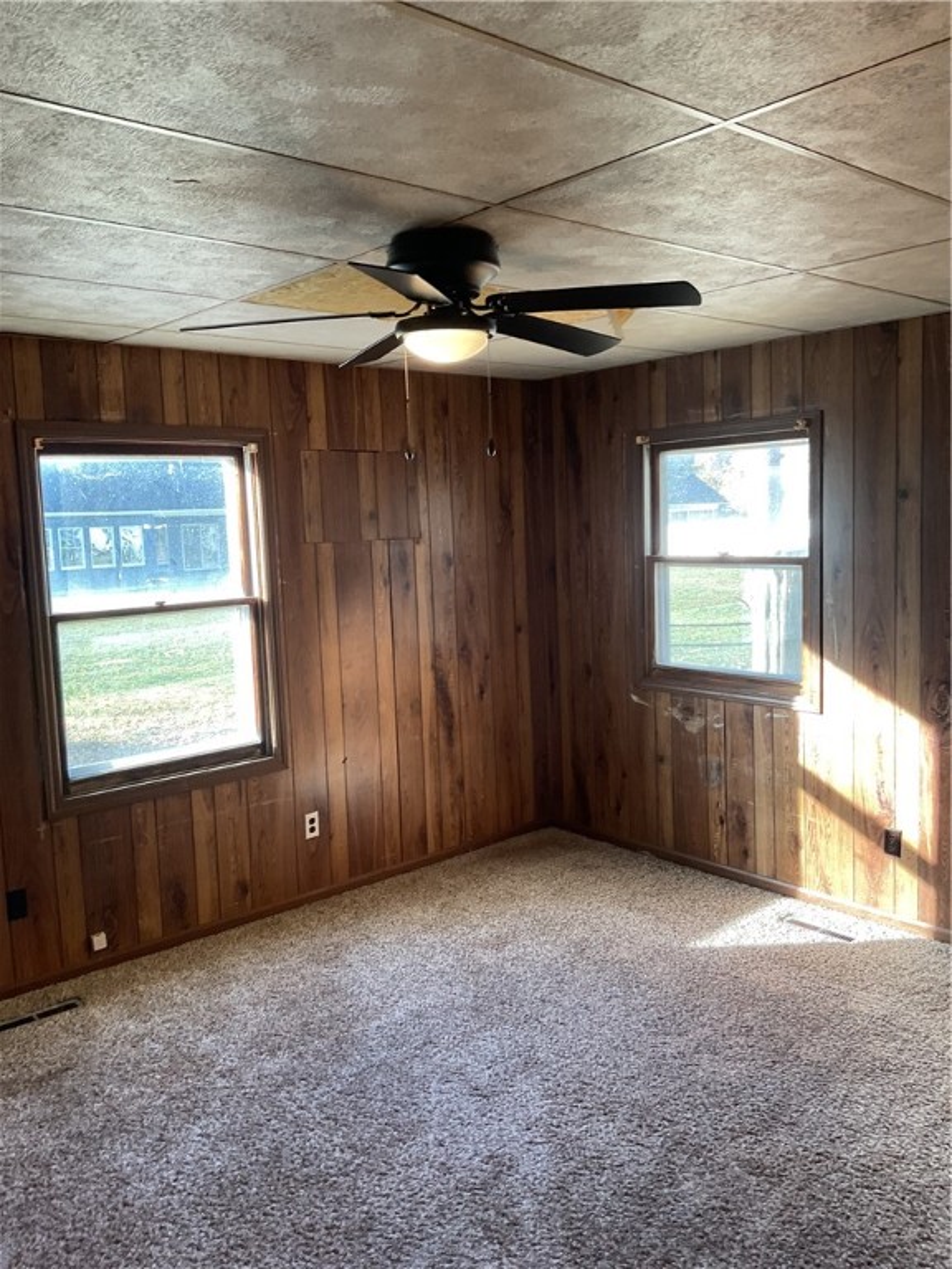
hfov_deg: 48.2
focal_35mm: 29
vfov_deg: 61.7
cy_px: 634
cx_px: 476
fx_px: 1063
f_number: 1.8
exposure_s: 1/60
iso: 40
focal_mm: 3
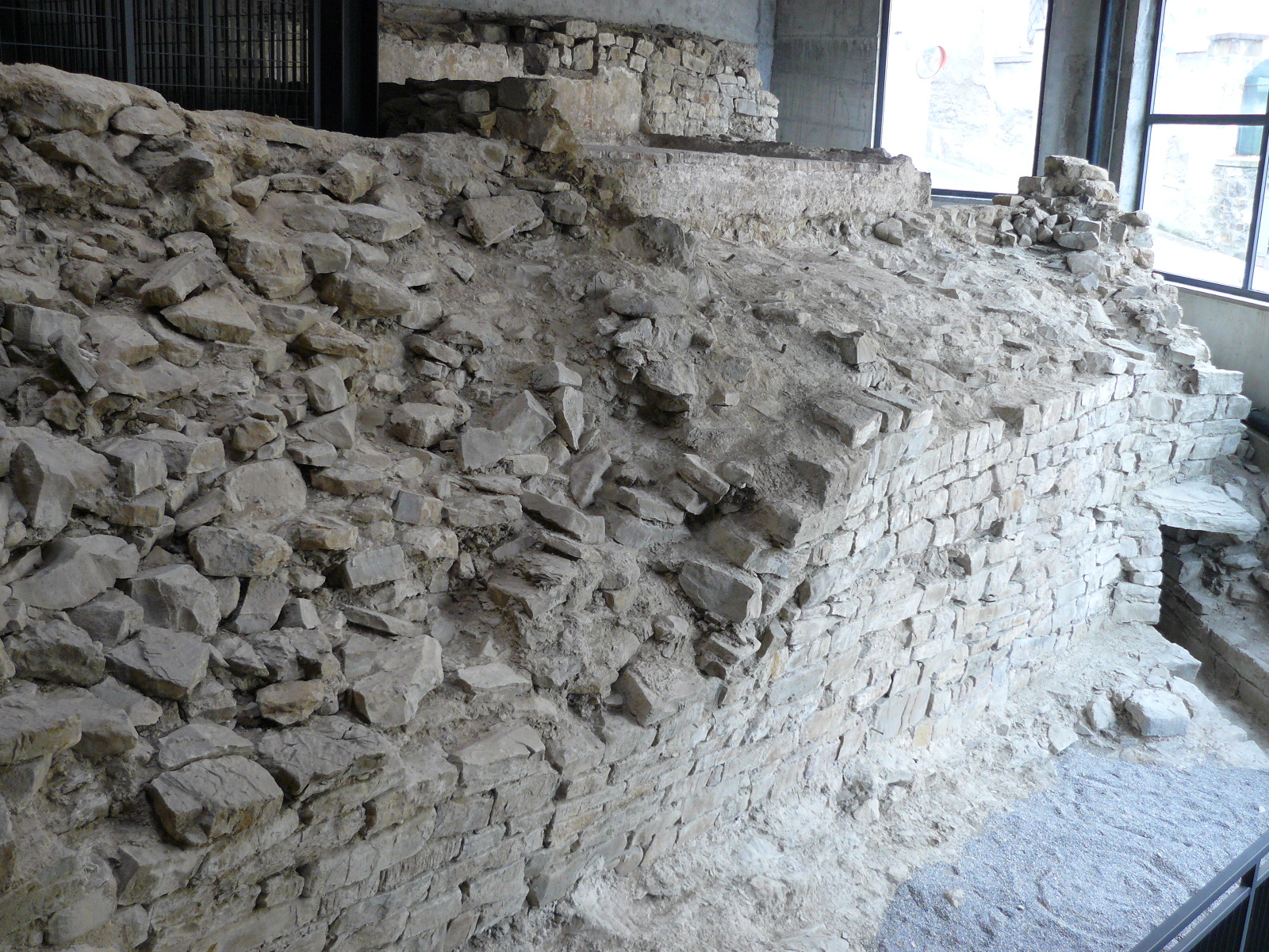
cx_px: 634
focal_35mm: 36
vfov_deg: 39.7
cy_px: 476
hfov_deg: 51.4
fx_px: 1320
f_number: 2.8
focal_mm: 6
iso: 200
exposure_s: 1/30
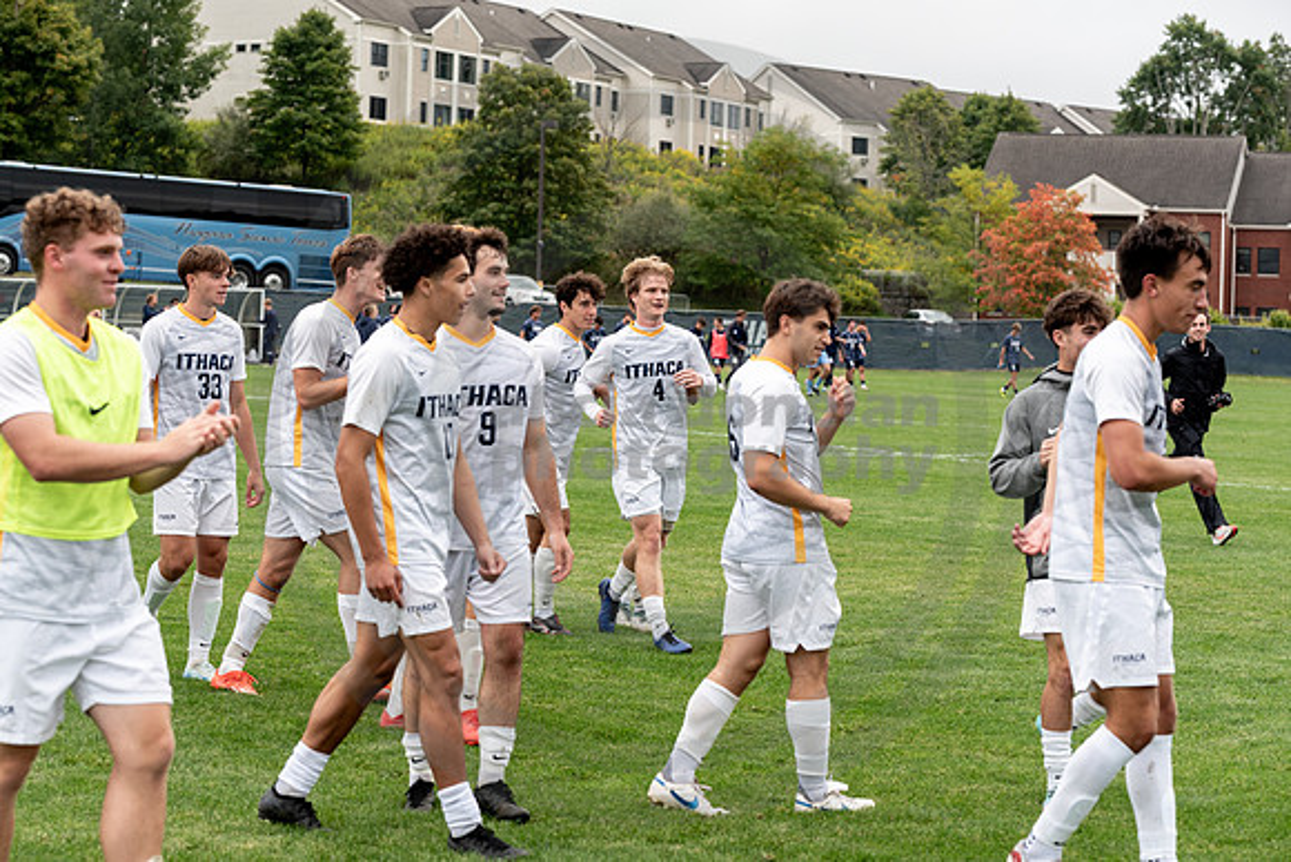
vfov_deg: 15.7
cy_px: 431
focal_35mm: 87
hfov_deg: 23.4
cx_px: 646
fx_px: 3114
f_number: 4.5
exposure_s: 1/320
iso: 320
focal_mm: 86
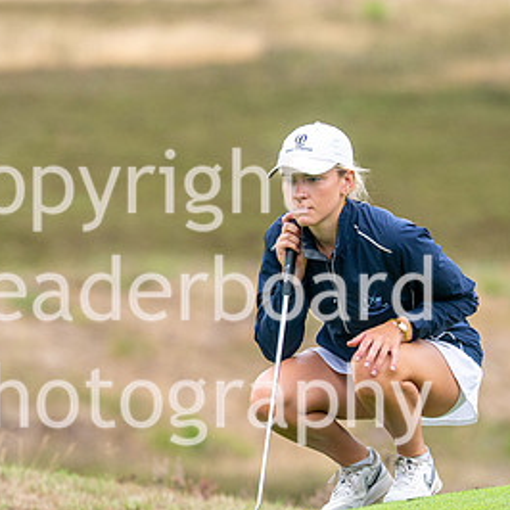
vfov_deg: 2.1
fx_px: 13868
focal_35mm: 832
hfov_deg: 2.1
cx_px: 190
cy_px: 307
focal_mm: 300
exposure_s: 1/1600
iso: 400
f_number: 5
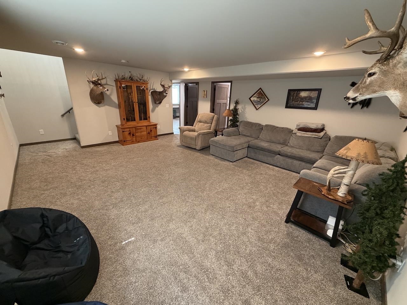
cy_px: 152
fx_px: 165
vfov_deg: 85.7
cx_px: 204
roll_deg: -2.4
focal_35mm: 14
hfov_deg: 102.1
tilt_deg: -19.5
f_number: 2.2
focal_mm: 2.22
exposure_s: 1/60
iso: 400
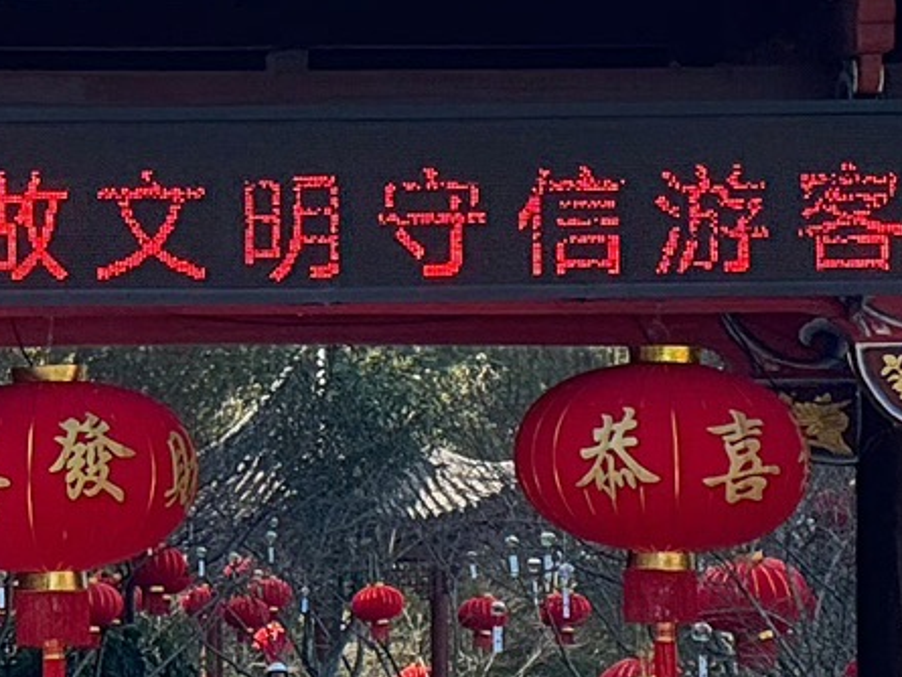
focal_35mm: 346
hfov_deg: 5.7
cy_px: -803
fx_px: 9018
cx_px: 215
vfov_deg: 4.2
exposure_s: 1/341
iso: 25
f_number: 2.8
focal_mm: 9
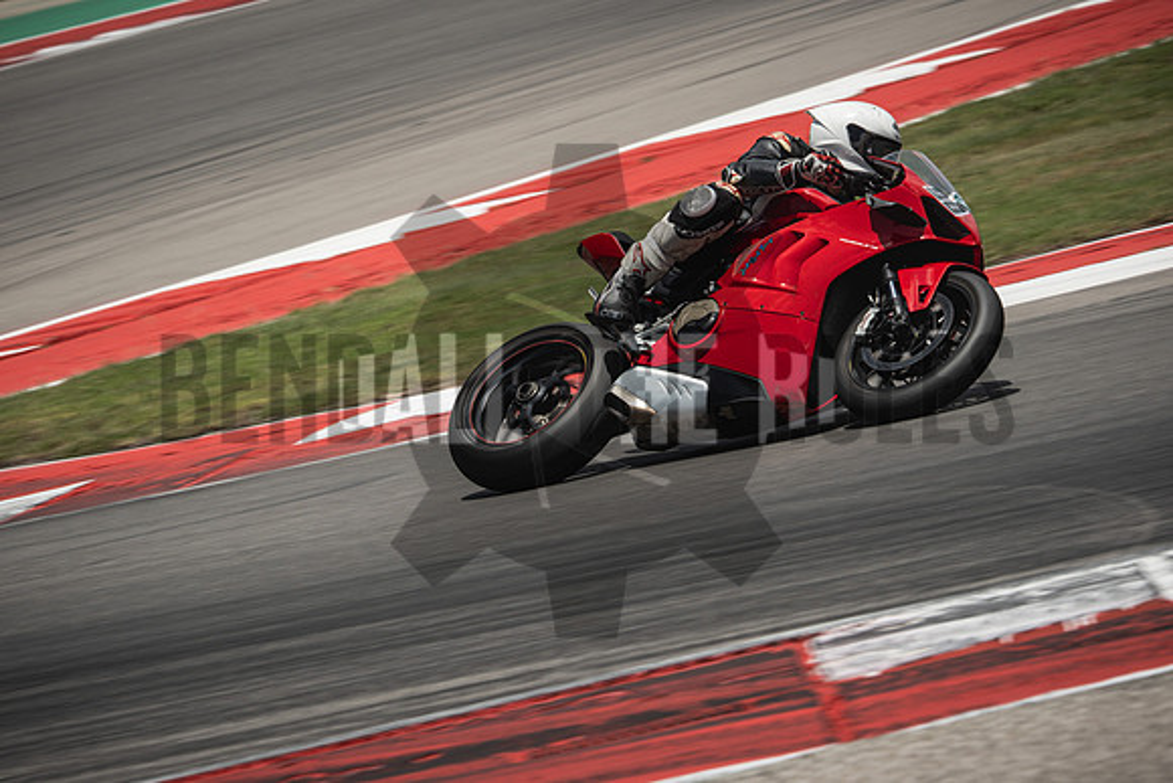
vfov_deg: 4.6
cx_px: 586
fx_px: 9777
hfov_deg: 6.9
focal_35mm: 300
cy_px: 392
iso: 125
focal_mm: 200
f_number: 8
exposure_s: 1/320
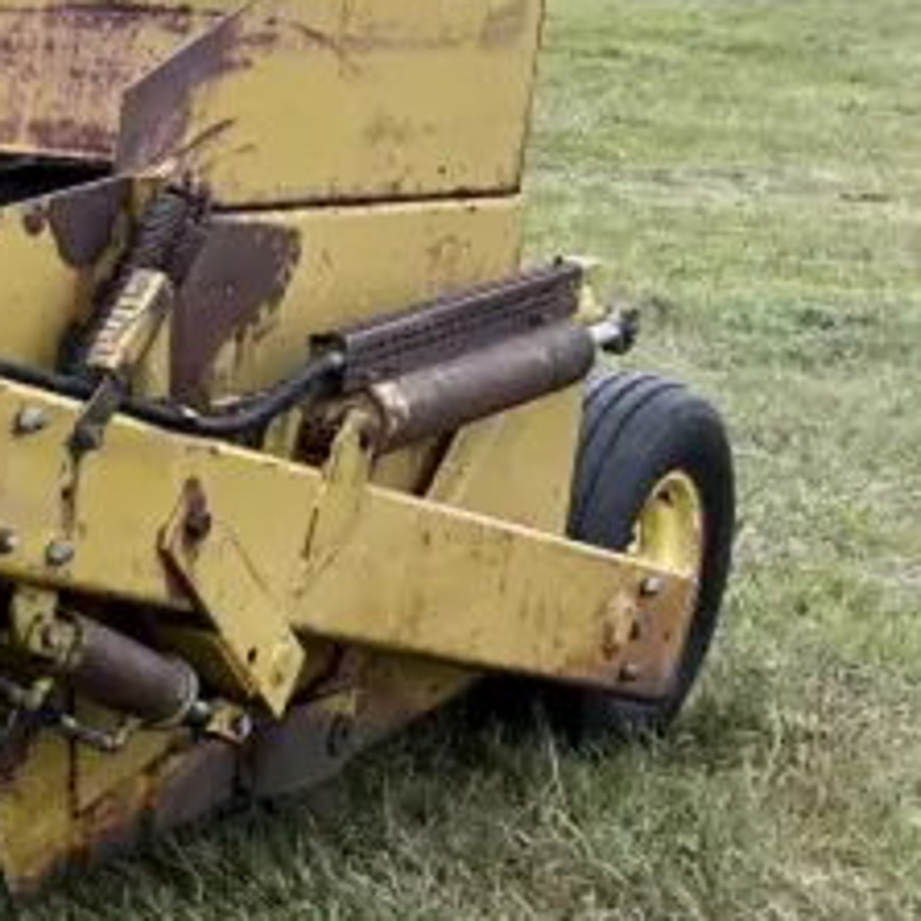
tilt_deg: -17.7
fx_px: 2980
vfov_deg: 17.5
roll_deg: -2.7
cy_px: 578
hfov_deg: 14.2
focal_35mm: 99
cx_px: -1016
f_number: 1.5
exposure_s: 1/833
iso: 50
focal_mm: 5.7
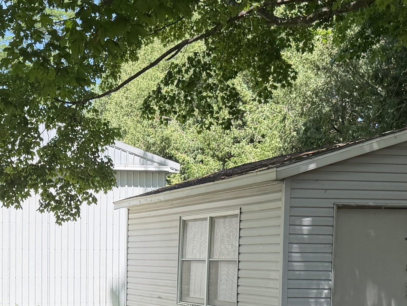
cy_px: 283
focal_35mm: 71
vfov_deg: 20.3
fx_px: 835
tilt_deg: -2.0
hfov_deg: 26.7
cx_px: 60
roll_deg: +0.4
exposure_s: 1/1271
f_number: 1.78
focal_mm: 6.76
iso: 100
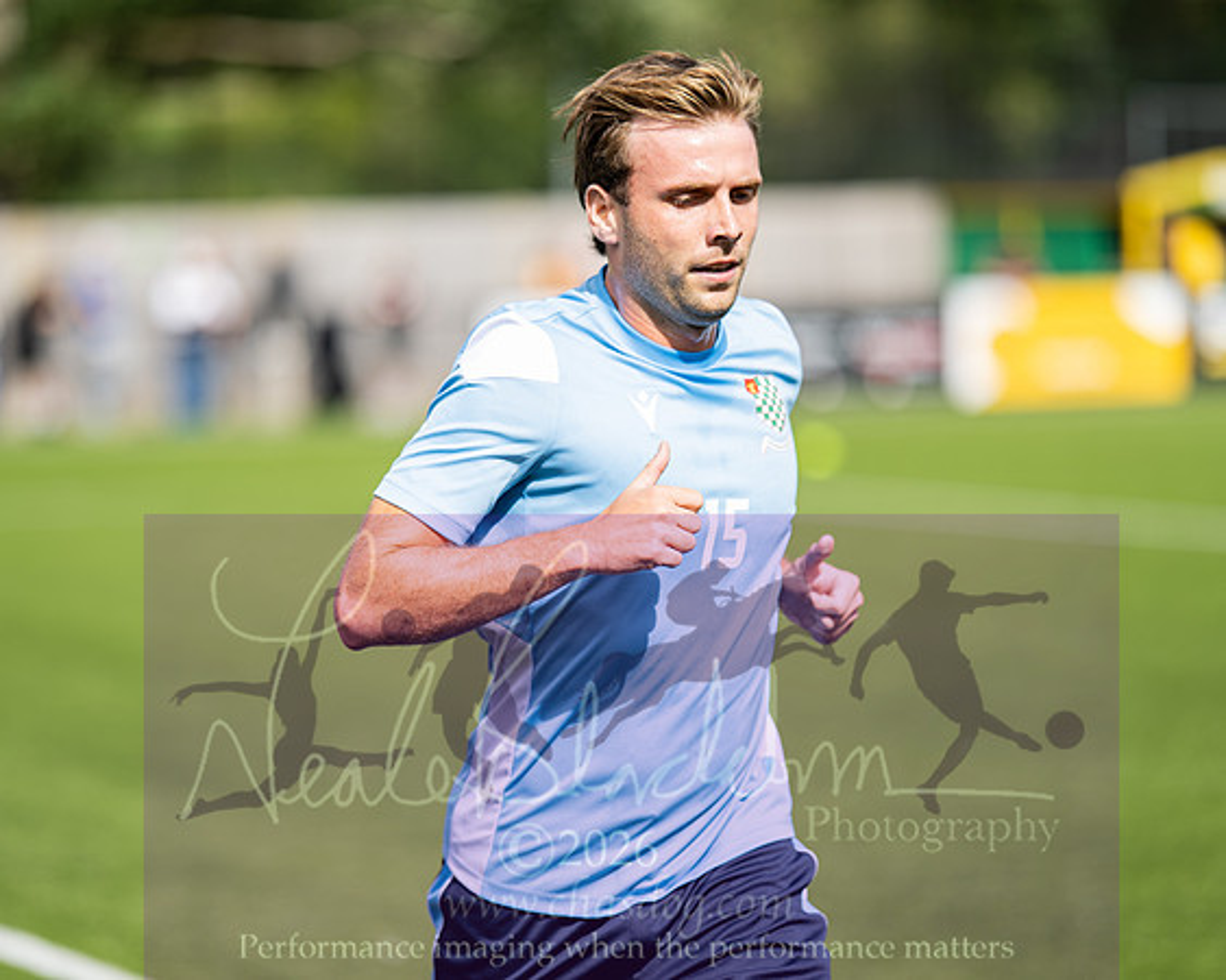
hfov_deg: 12.7
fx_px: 5517
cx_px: 490
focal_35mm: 152
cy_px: 490
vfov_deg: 10.1
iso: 50
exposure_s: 1/2000
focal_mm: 135
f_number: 1.8
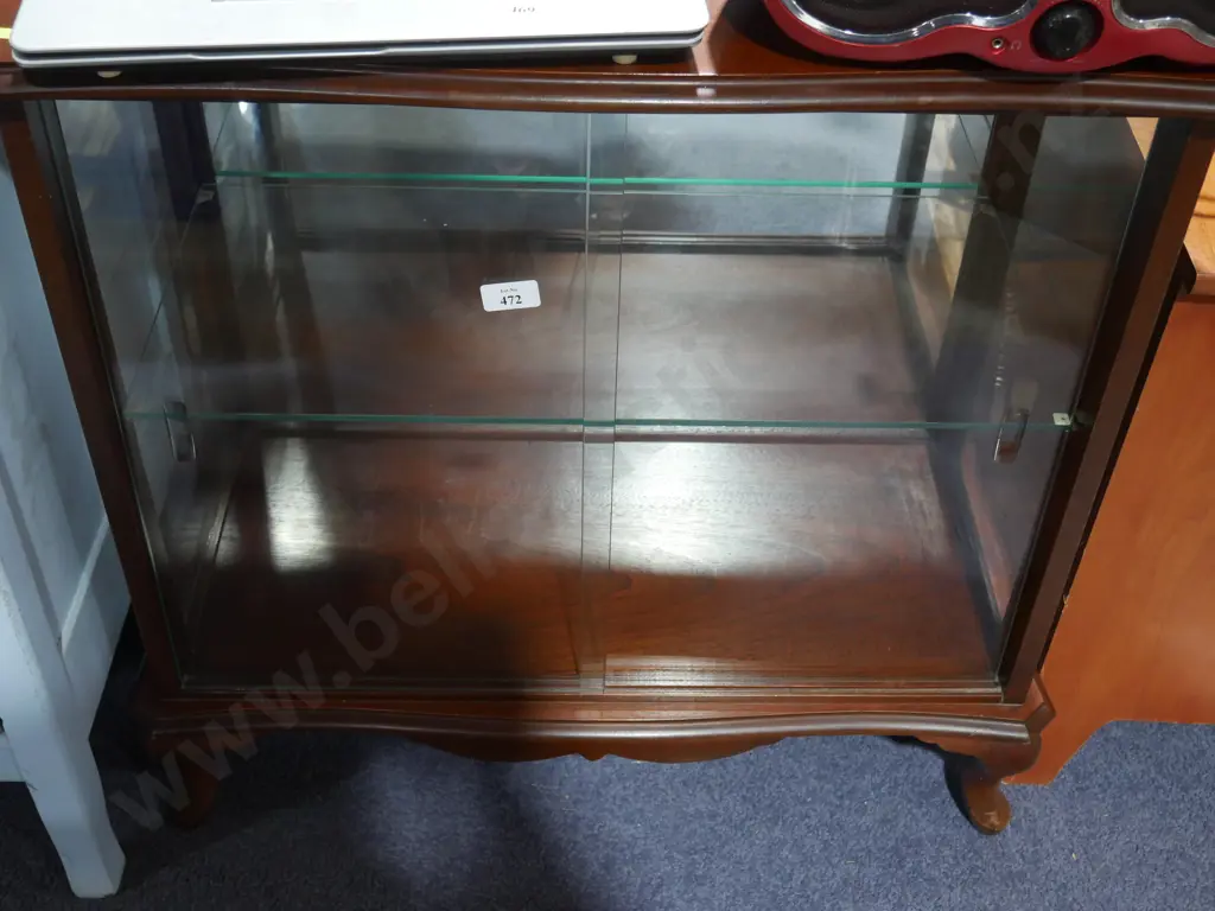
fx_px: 1474
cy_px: 456
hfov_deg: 44.8
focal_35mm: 42
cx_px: 608
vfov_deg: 34.3
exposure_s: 1/60
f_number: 4.6
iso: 1250
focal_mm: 21
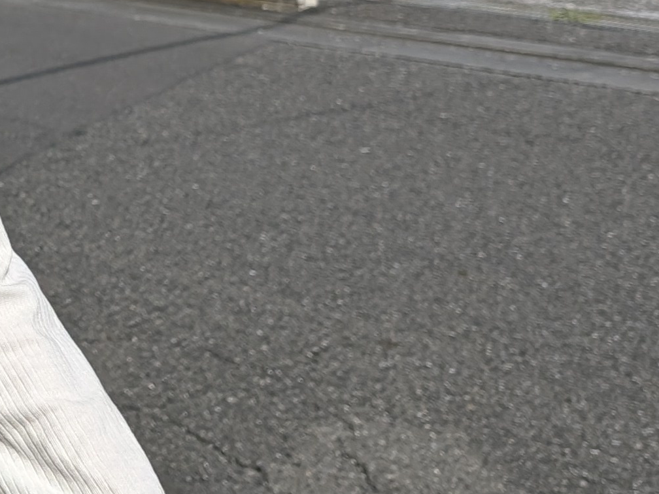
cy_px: -40
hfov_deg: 19.0
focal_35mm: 96
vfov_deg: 15.0
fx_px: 1828
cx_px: -177
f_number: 1.68
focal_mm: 6.9
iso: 27
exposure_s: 1/3289
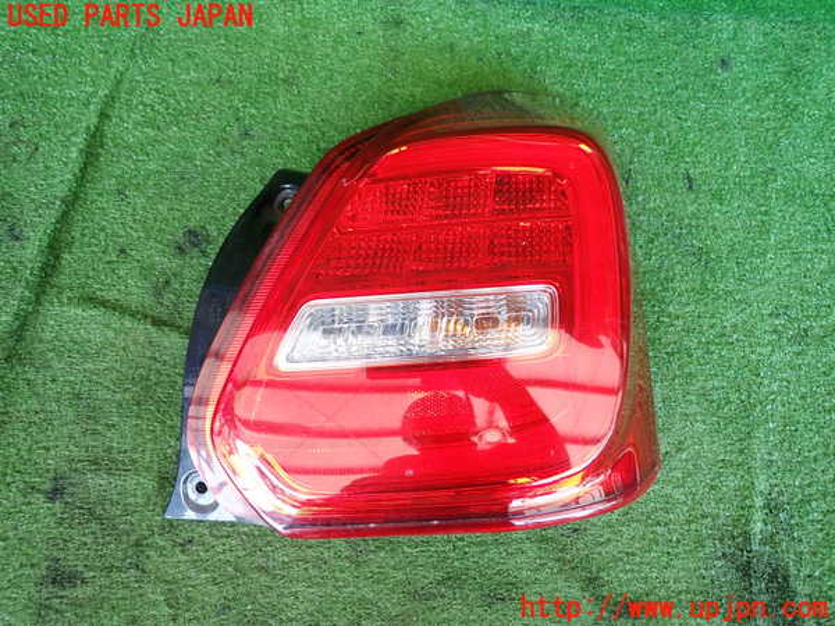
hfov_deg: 69.4
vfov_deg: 54.9
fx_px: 603
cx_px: 418
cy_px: 313
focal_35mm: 25
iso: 200
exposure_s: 1/80
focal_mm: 4.5
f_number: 2
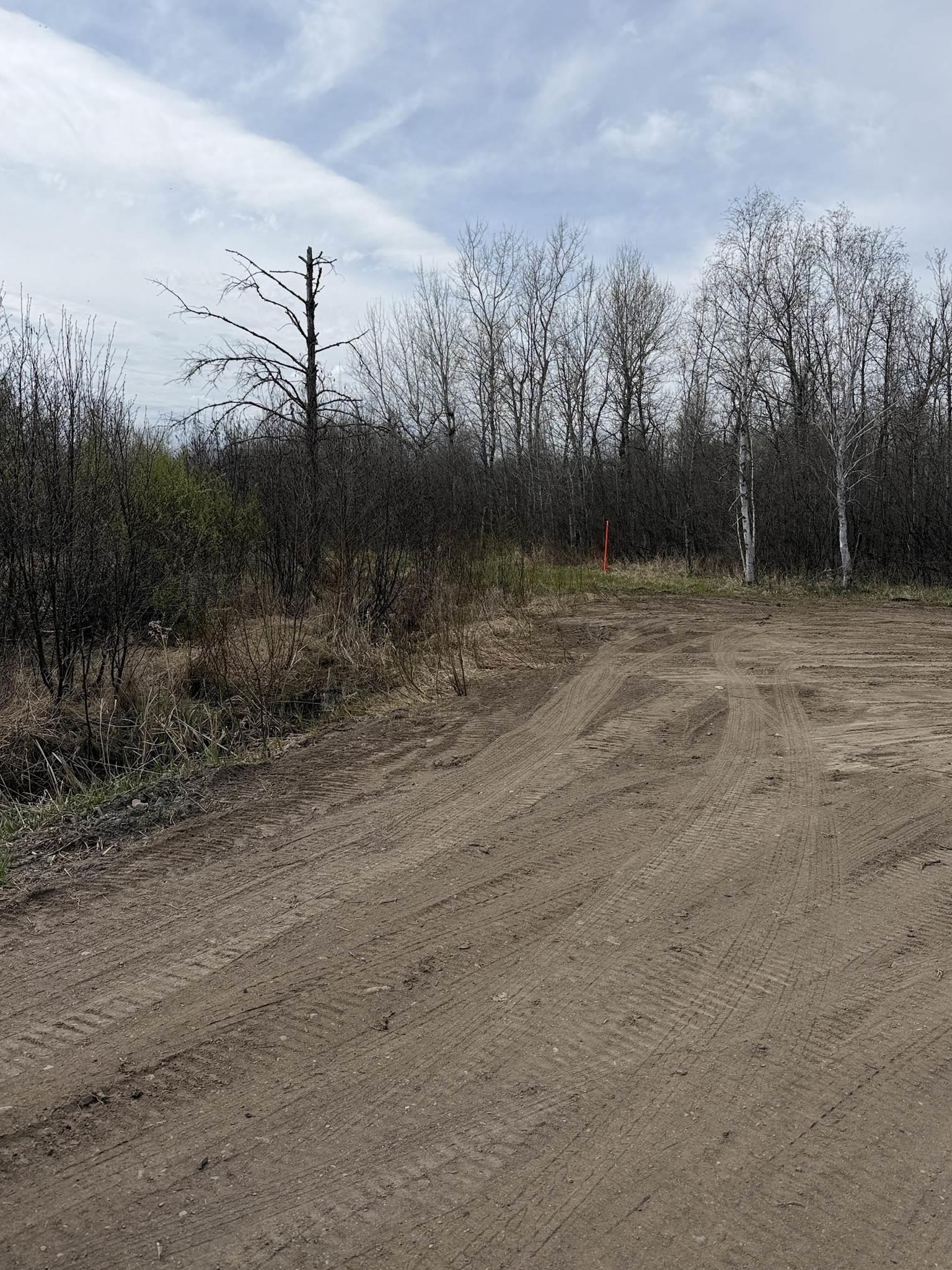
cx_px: 517
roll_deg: -1.4
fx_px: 990
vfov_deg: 65.2
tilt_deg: -4.3
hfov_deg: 51.3
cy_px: 588
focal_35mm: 27
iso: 80
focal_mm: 6.76
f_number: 1.78
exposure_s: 1/7353
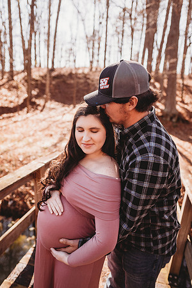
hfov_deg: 53.1
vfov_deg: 73.7
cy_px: 144
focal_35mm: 24
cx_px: 96
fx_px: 192
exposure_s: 1/500
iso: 100
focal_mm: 24
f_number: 2.2
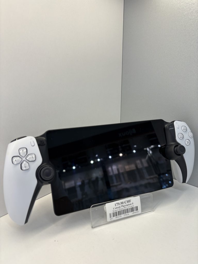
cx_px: 99
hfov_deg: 53.1
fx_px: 198
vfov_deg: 67.3
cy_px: 132
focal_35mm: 26
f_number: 1.6
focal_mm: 5.96
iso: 80
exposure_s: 1/100
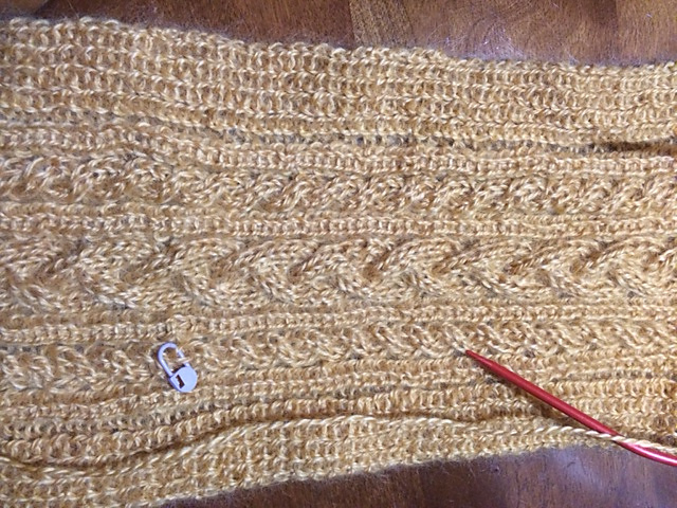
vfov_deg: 46.8
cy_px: 254
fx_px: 587
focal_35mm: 30
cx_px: 338
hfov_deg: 60.0
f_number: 2.2
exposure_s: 1/30
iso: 320
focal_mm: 4.12
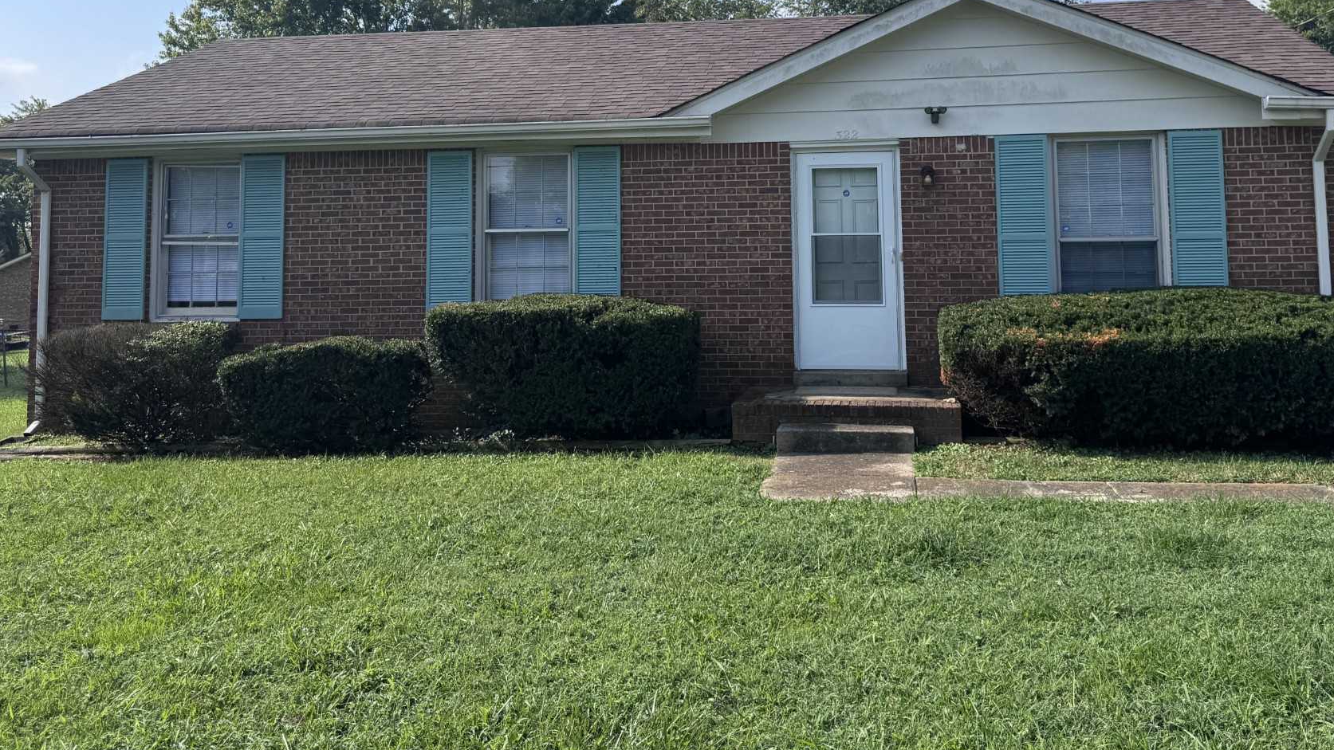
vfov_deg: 35.6
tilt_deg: +4.4
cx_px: 714
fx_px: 1132
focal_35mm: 32
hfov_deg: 61.0
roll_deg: +1.0
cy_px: 159
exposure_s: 1/4950
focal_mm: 6.76
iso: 80
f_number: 1.78
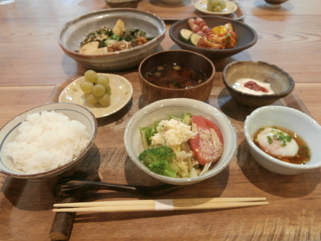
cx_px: 159
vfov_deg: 54.9
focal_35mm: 25
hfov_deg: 69.4
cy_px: 118
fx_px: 232
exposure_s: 1/4
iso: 200
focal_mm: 4.2
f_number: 3
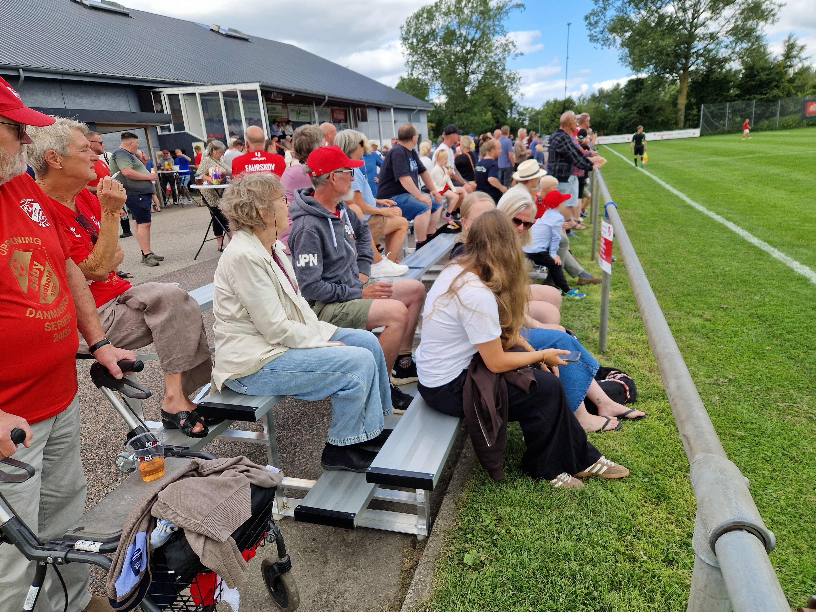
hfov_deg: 73.9
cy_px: 306
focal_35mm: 23
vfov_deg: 58.9
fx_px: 542
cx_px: 408
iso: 50
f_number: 1.8
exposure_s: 1/742
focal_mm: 5.4
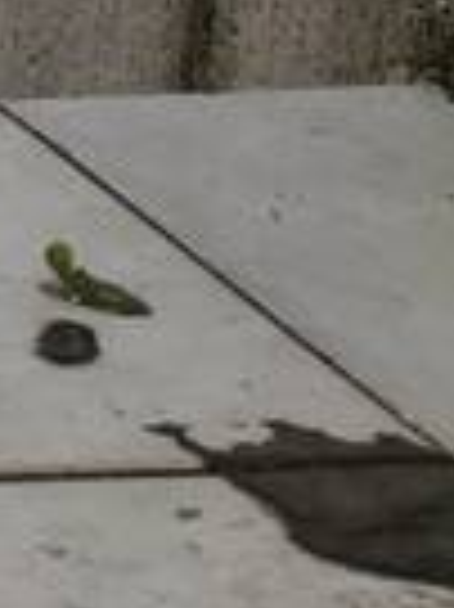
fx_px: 3643
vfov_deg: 9.4
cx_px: -1358
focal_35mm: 208
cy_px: -41
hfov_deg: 6.0
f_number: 1.8
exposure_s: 1/1148
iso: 100
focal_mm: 4.81
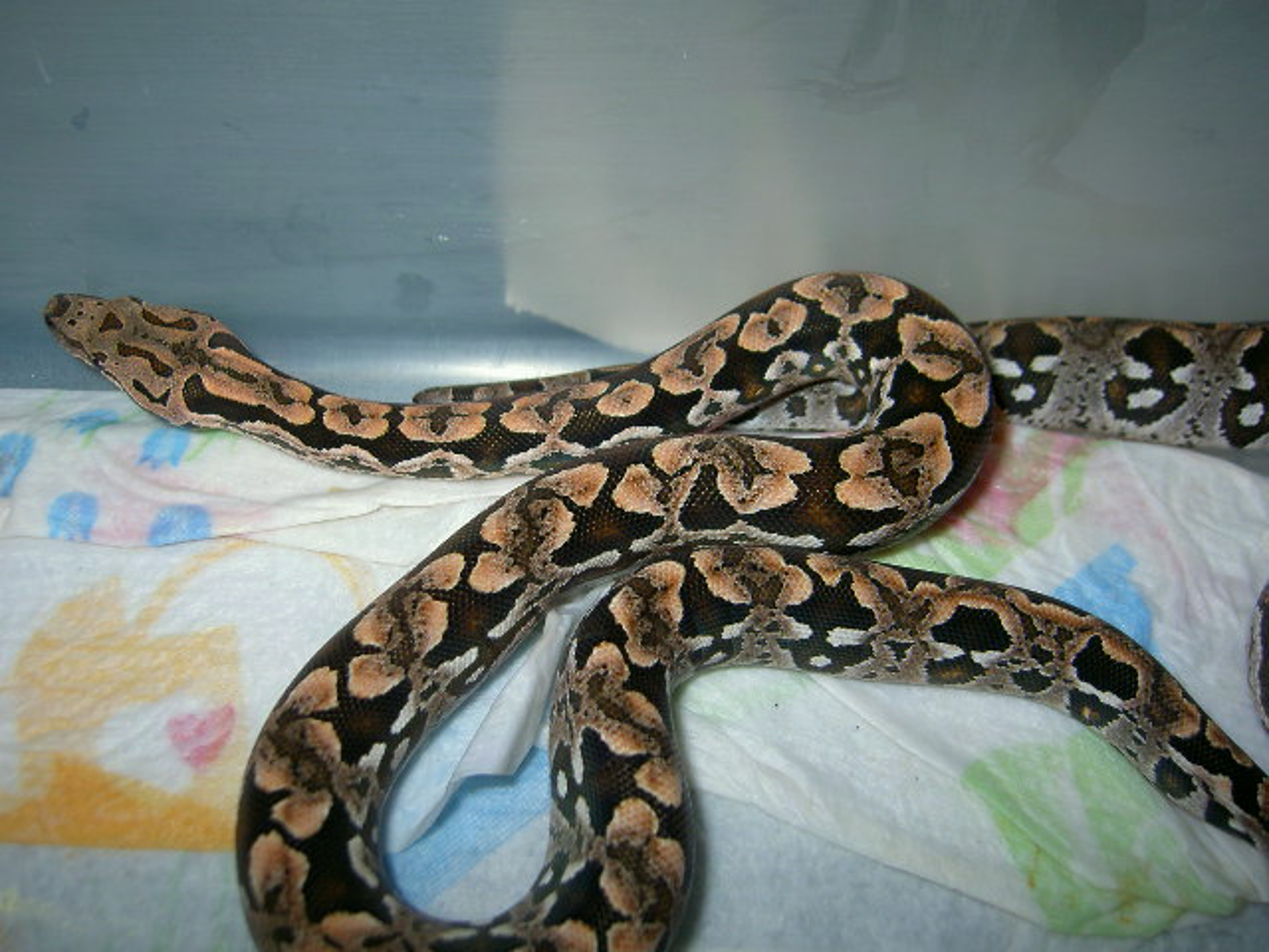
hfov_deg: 54.0
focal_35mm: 34
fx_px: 1246
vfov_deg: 41.8
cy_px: 476
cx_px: 634
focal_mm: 5.6
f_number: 2.8
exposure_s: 1/60
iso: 50
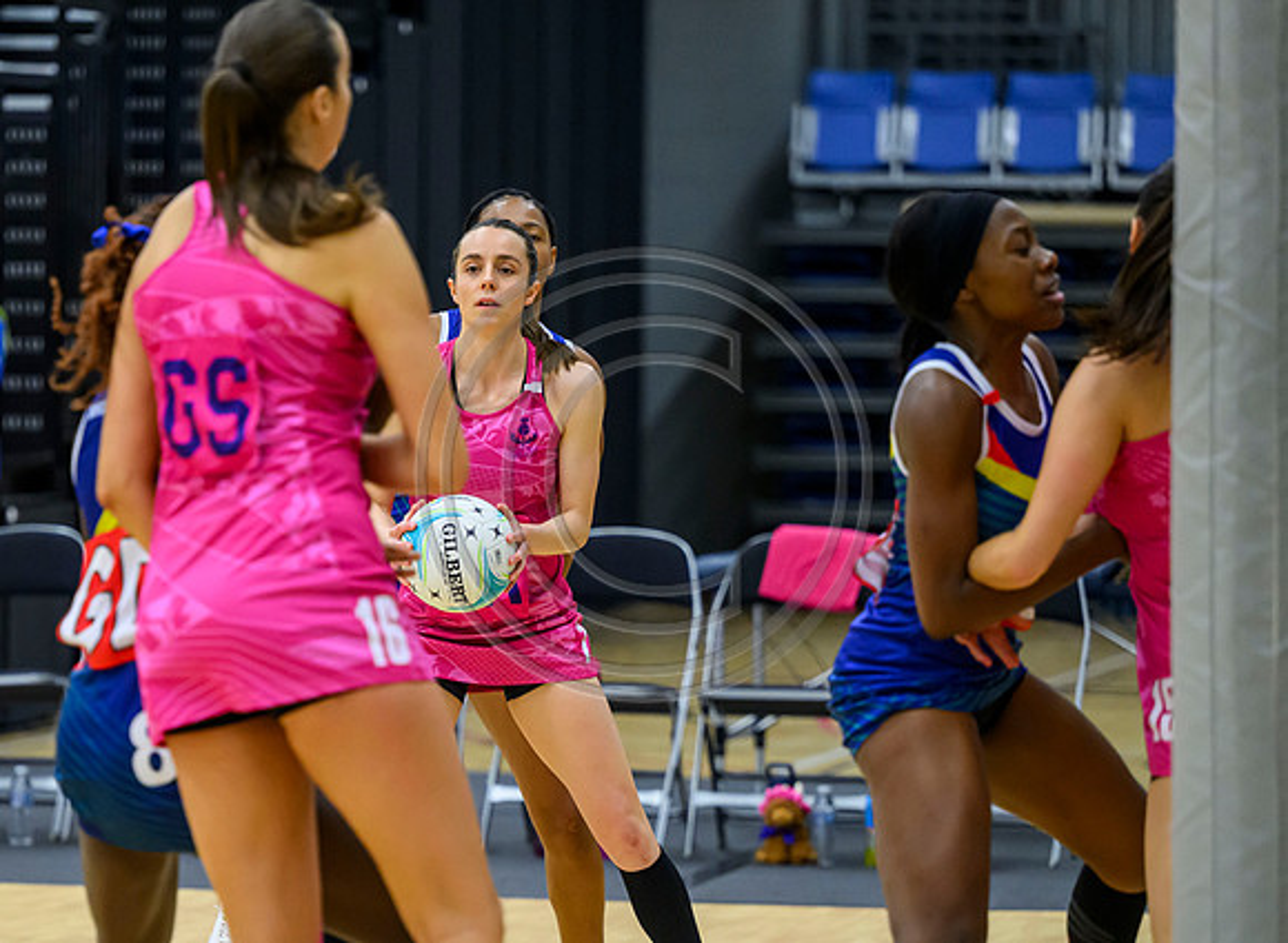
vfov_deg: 6.5
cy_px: 660
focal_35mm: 226
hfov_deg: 8.8
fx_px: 8333
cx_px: 432
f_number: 2.8
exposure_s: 1/1000
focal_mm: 150
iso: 4000
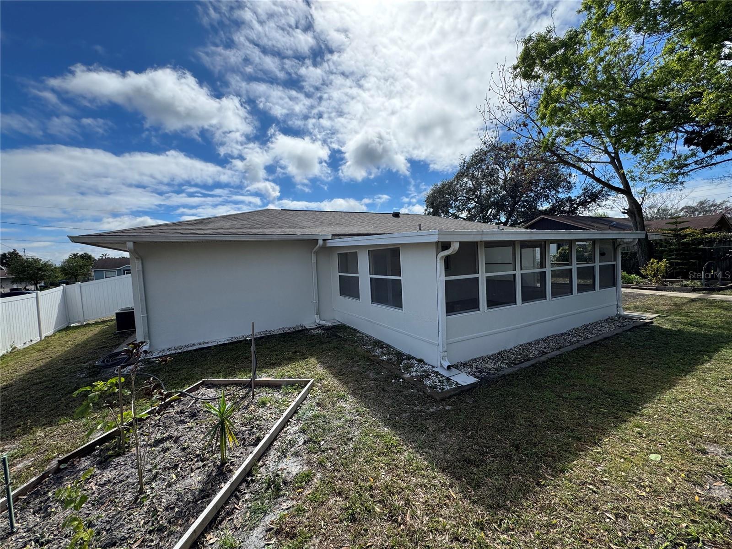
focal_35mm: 14
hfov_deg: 102.1
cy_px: 274
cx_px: 366
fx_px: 296
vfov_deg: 85.7
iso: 50
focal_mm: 2.22
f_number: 2.2
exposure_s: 1/2146
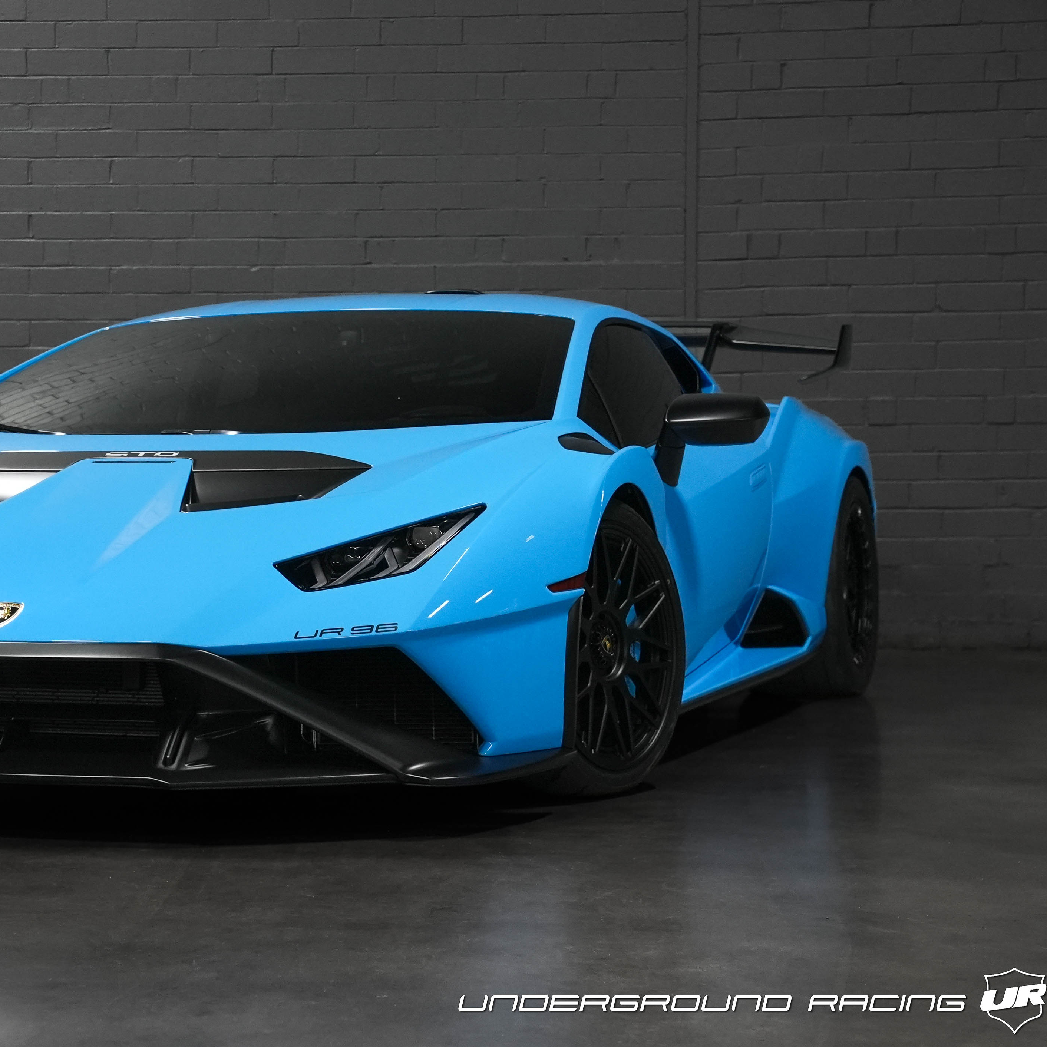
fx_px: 2840
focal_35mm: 83
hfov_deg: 20.8
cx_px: 295
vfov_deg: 20.9
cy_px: 523
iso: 6400
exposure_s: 1/160
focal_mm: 65
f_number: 5
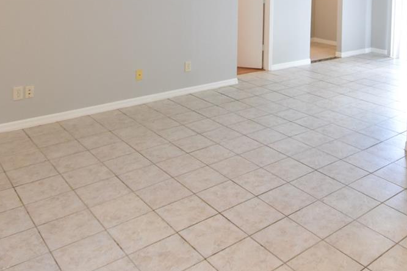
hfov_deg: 51.9
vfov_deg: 32.5
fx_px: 407
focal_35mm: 36
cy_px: -26
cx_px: 279
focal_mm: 10
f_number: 3.5
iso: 800
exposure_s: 1/60
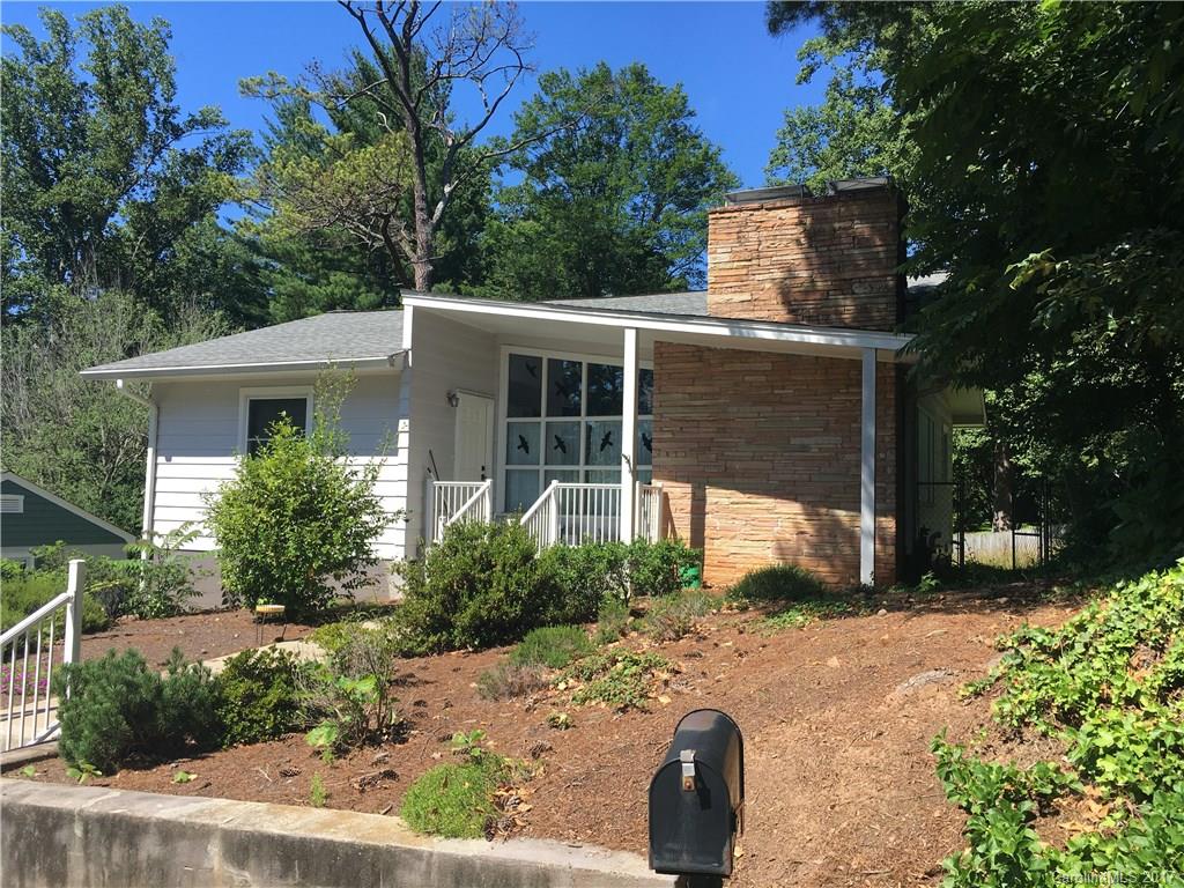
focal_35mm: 29
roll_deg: -0.8
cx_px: 592
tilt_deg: +4.3
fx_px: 992
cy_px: 444
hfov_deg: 61.7
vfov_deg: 48.2
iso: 25
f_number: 2.2
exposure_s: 1/818
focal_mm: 4.15
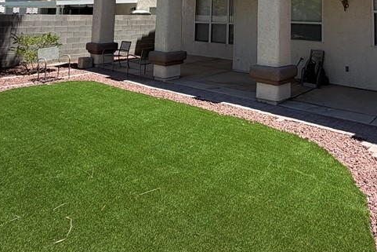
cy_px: -19
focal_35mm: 31
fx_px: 325
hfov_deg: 58.1
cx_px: 268
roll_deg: -1.2
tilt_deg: +6.2
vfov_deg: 36.5
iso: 32
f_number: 2.2
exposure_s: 1/770
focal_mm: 2.22
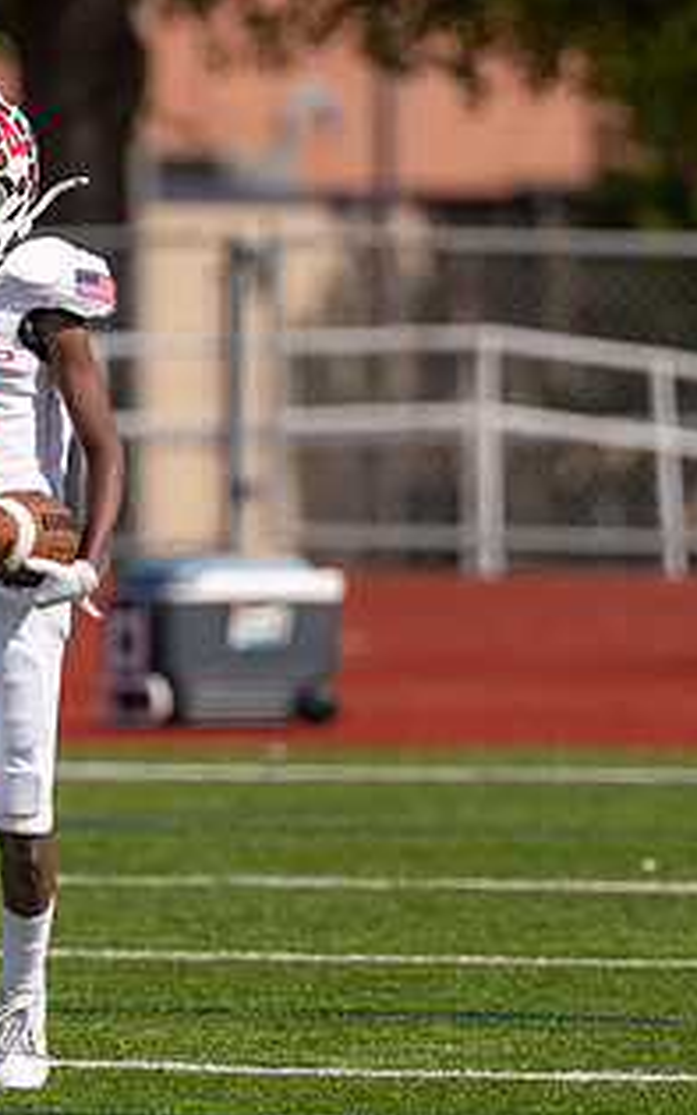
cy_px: 609
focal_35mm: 811
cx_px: -80
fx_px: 24637
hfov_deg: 1.6
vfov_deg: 2.6
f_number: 4
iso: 160
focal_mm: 280
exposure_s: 1/3200
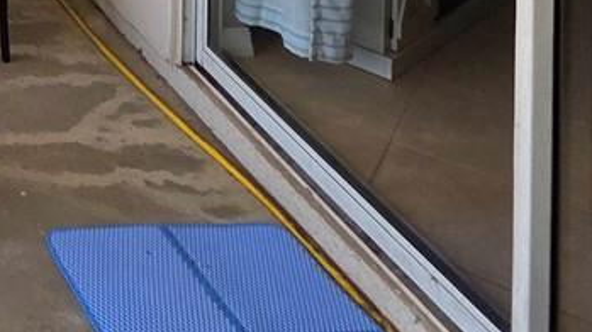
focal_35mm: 65
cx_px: -316
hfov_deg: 24.5
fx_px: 1020
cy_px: -495
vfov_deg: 13.2
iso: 40
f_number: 1.9
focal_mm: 2.2
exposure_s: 1/714
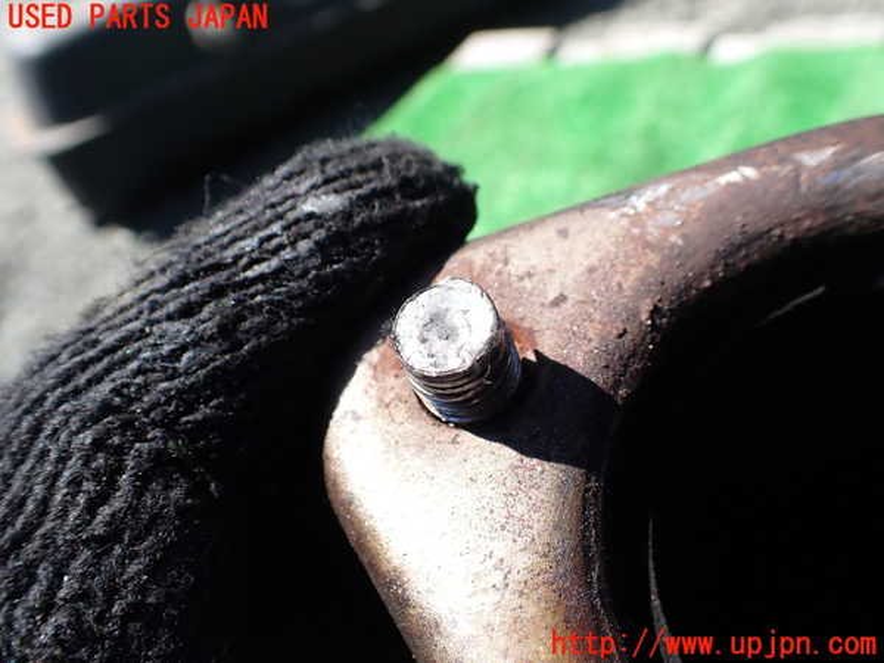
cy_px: 332
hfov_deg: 60.0
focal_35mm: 30
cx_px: 442
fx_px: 766
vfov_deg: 46.8
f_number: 3.2
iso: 100
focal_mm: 5.4
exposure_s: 1/400
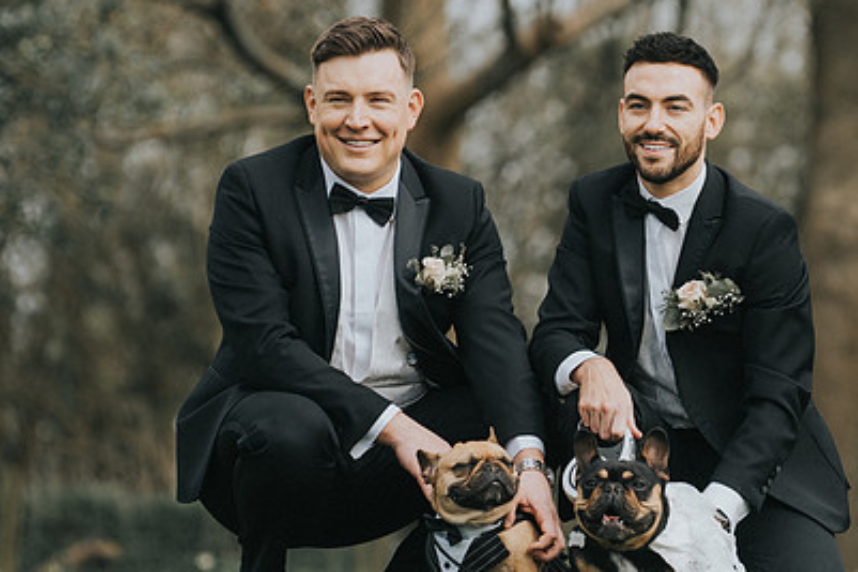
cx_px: 539
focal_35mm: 307
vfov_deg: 4.5
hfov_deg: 6.7
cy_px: 287
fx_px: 7313
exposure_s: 1/1250
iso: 100
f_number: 2.8
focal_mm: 129
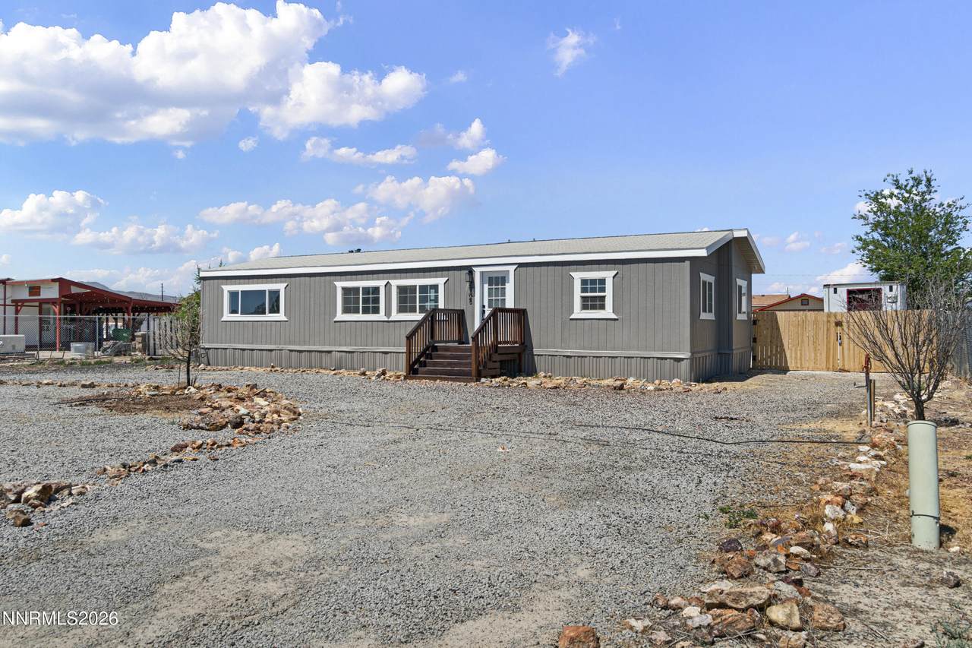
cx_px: 486
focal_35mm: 27
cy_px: 324
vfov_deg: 47.9
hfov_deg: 67.4
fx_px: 729
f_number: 8
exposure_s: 1/60
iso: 100
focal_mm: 18
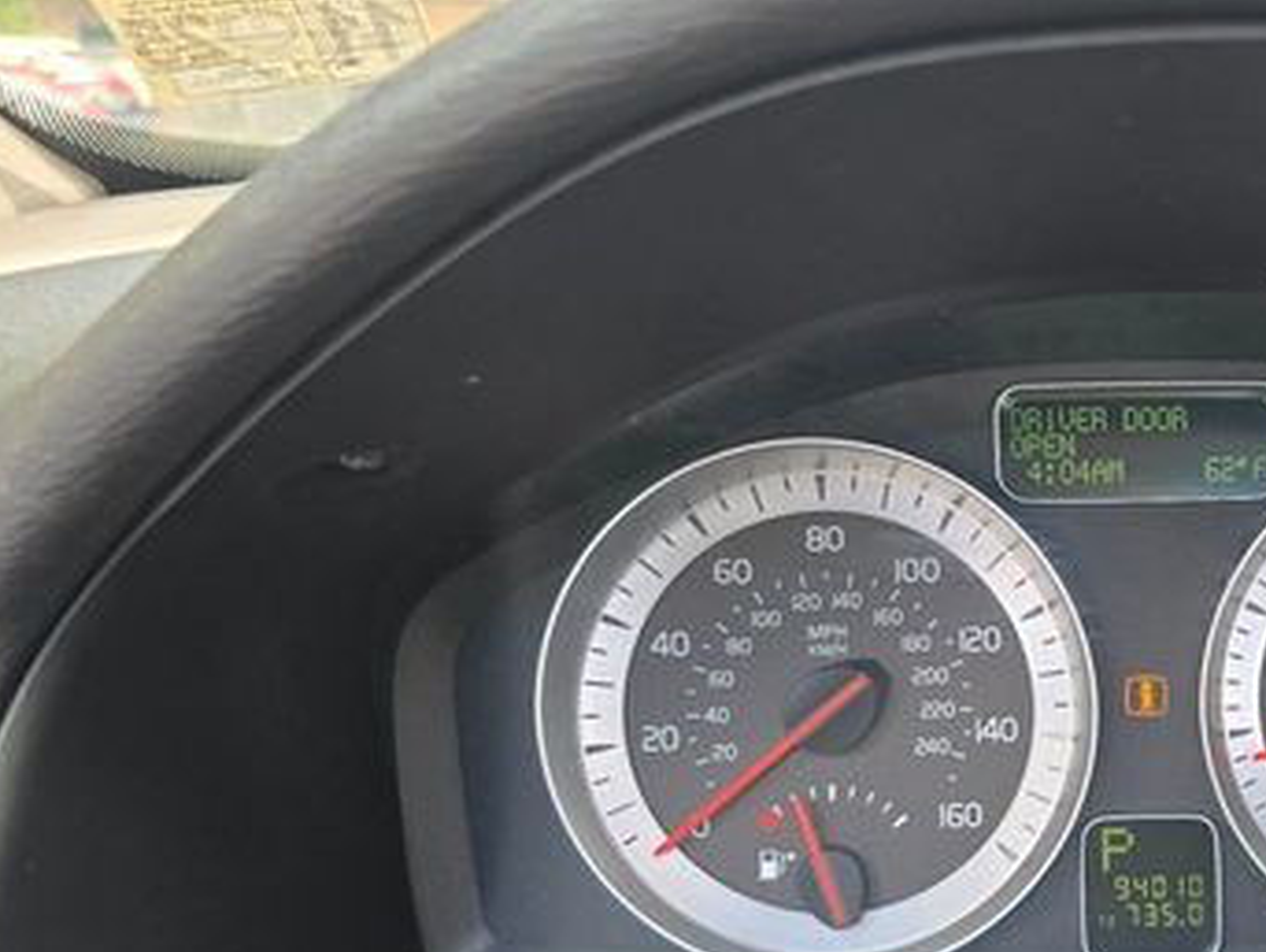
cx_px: 1140
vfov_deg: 33.0
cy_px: 708
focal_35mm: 43
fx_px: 1574
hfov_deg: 40.5
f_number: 1.7
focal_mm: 6.3
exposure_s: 1/180
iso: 40
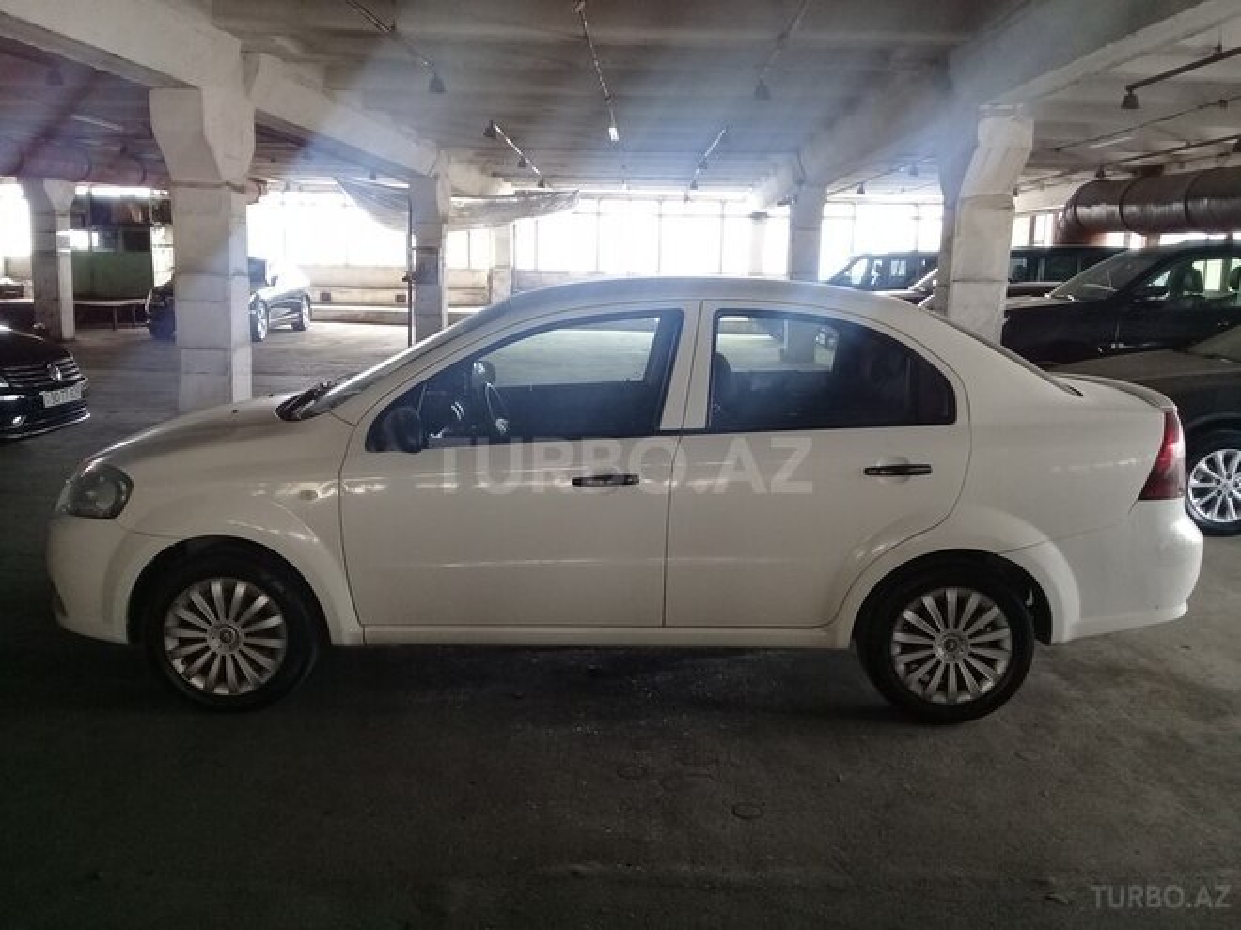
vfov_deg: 45.4
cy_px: 465
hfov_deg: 58.4
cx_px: 620
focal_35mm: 31
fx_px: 1111
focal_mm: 3.3
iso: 80
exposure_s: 1/33
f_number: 2.2
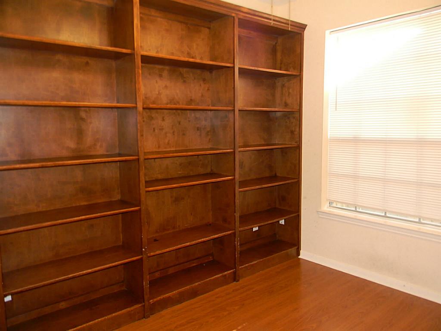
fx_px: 357
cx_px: 220
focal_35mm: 28
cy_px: 166
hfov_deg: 63.4
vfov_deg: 49.7
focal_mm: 5
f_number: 3.5
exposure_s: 1/26.3
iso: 200
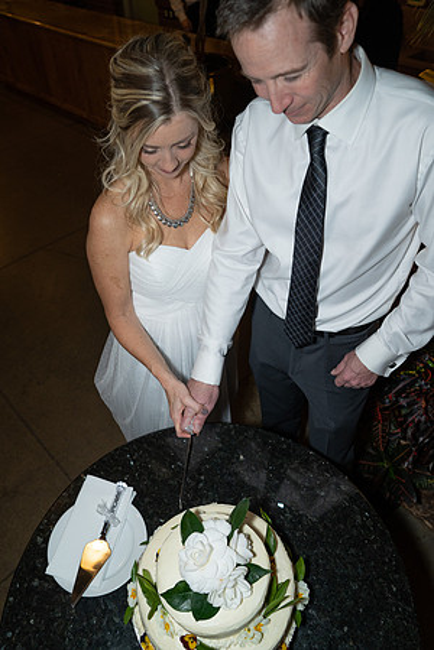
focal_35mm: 24
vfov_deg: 73.7
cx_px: 217
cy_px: 325
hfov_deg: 53.1
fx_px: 434
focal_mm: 24
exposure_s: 1/125
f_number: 3.5
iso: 1600
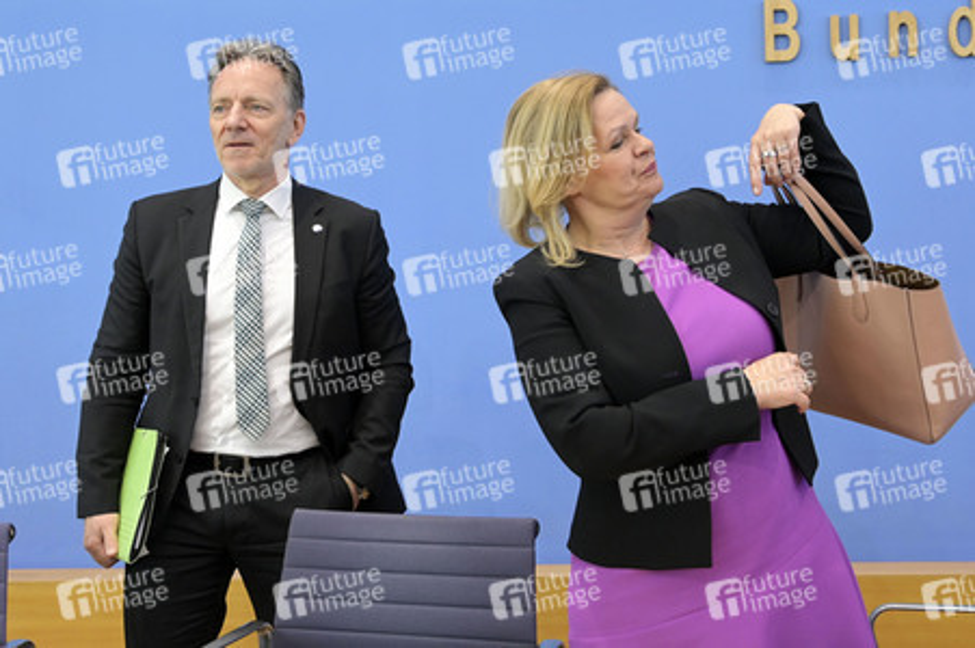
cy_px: 324
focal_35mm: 36
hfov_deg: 53.2
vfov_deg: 36.8
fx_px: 974
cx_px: 488
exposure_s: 1/500
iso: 4000
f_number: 5.6
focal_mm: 36
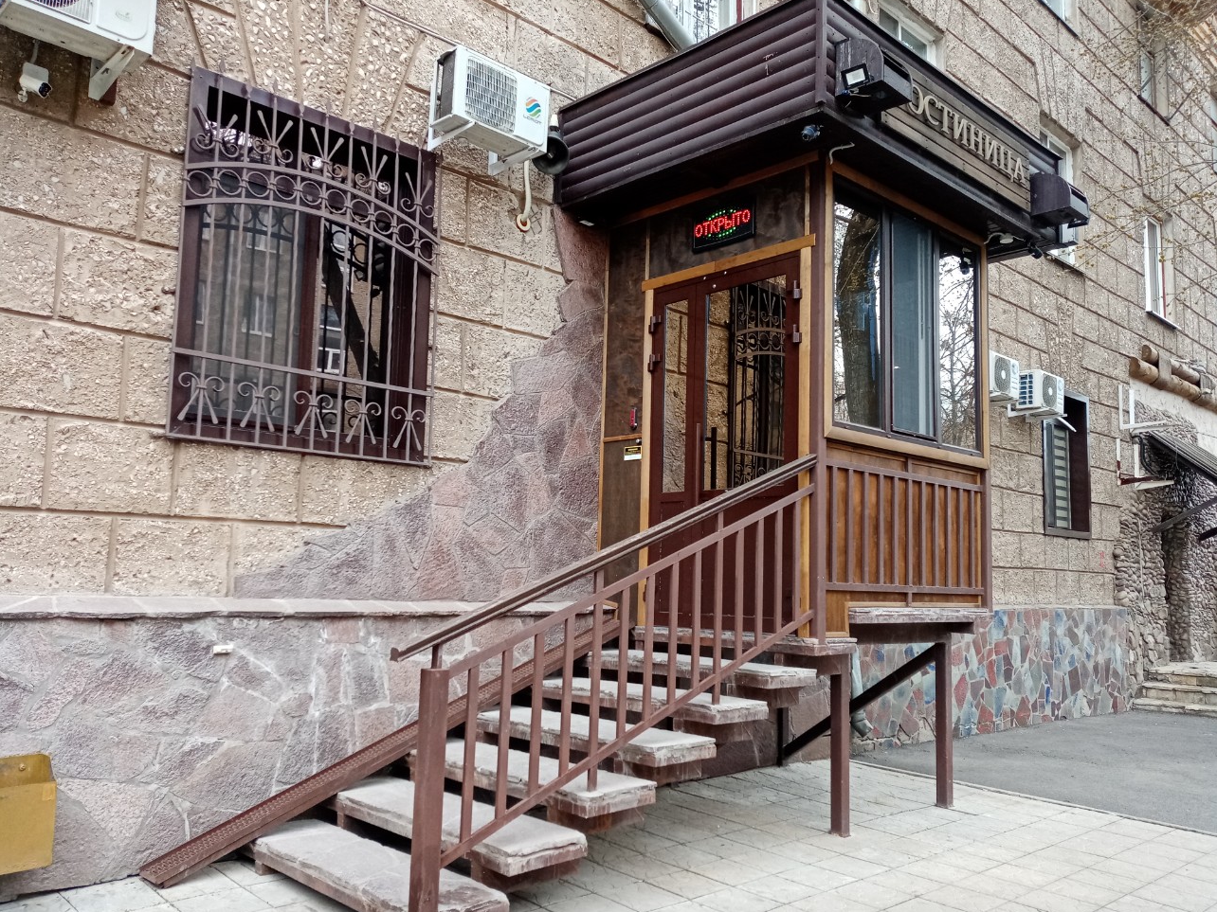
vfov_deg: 51.4
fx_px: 949
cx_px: 615
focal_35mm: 27
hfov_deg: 65.3
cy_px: 465
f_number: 1.8
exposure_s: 1/101
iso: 119
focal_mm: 3.62
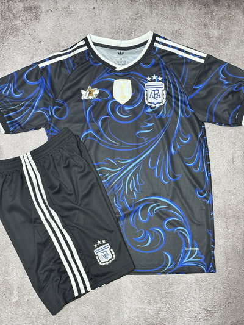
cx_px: 122
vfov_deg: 36.8
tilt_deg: -83.9
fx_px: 489
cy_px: 162
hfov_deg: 28.0
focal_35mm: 52
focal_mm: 5.96
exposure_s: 1/33
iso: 320
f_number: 1.6
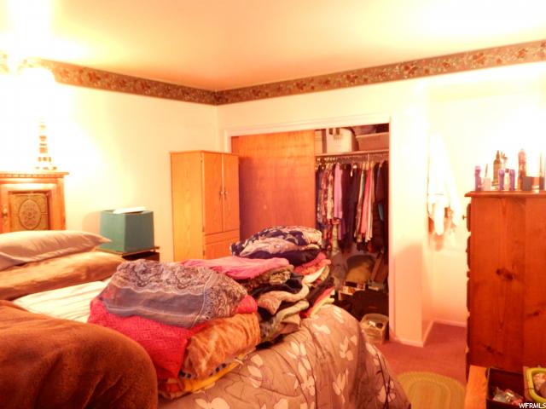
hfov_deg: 71.6
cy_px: 204
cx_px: 273
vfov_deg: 56.8
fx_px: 379
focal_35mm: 24
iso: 800
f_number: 3.4
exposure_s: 1/6
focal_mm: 4.3
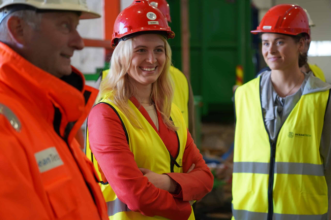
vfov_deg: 15.2
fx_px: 827
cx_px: 166
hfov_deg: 22.6
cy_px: 110
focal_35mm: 90
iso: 800
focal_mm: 90
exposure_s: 1/160
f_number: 4
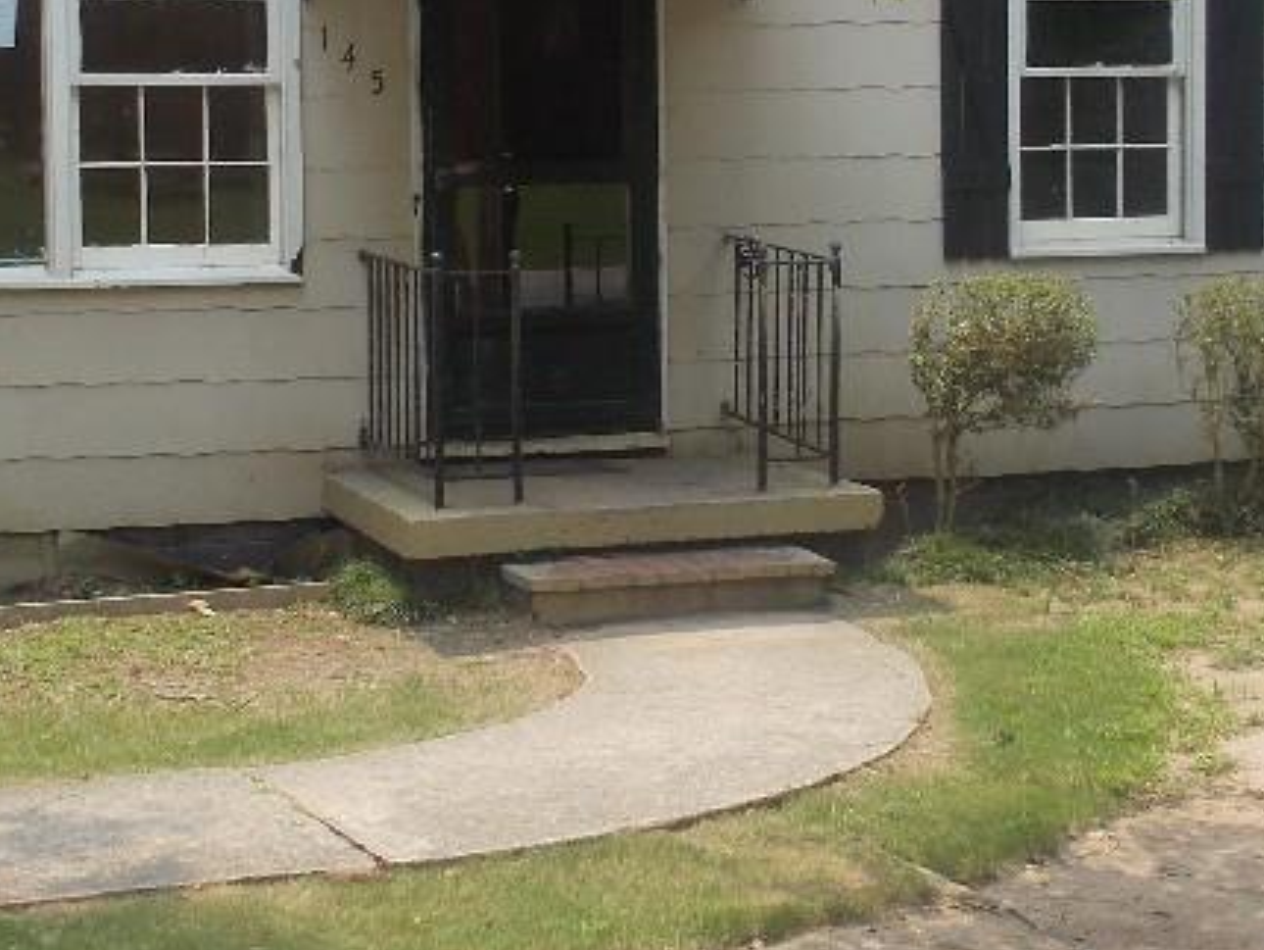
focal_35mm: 69
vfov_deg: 21.1
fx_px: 2521
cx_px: 532
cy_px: 224
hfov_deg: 28.1
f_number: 3.3
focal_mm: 4.1
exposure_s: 1/320
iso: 80
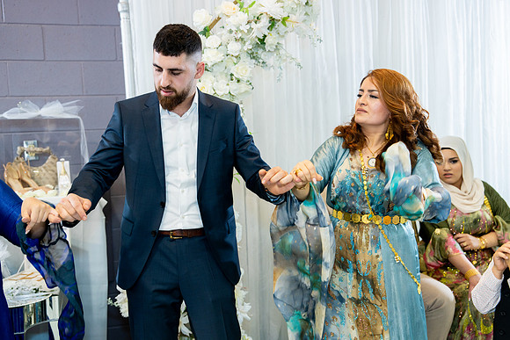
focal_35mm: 46
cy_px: 170
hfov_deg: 42.7
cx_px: 255
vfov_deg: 29.3
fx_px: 652
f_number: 2.8
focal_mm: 46
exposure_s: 1/250
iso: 800
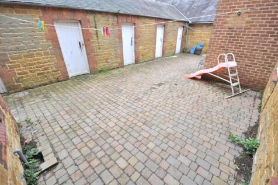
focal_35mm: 15
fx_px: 116
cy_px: 92
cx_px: 139
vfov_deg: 77.3
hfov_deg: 100.4
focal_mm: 10
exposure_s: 1/100
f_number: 5
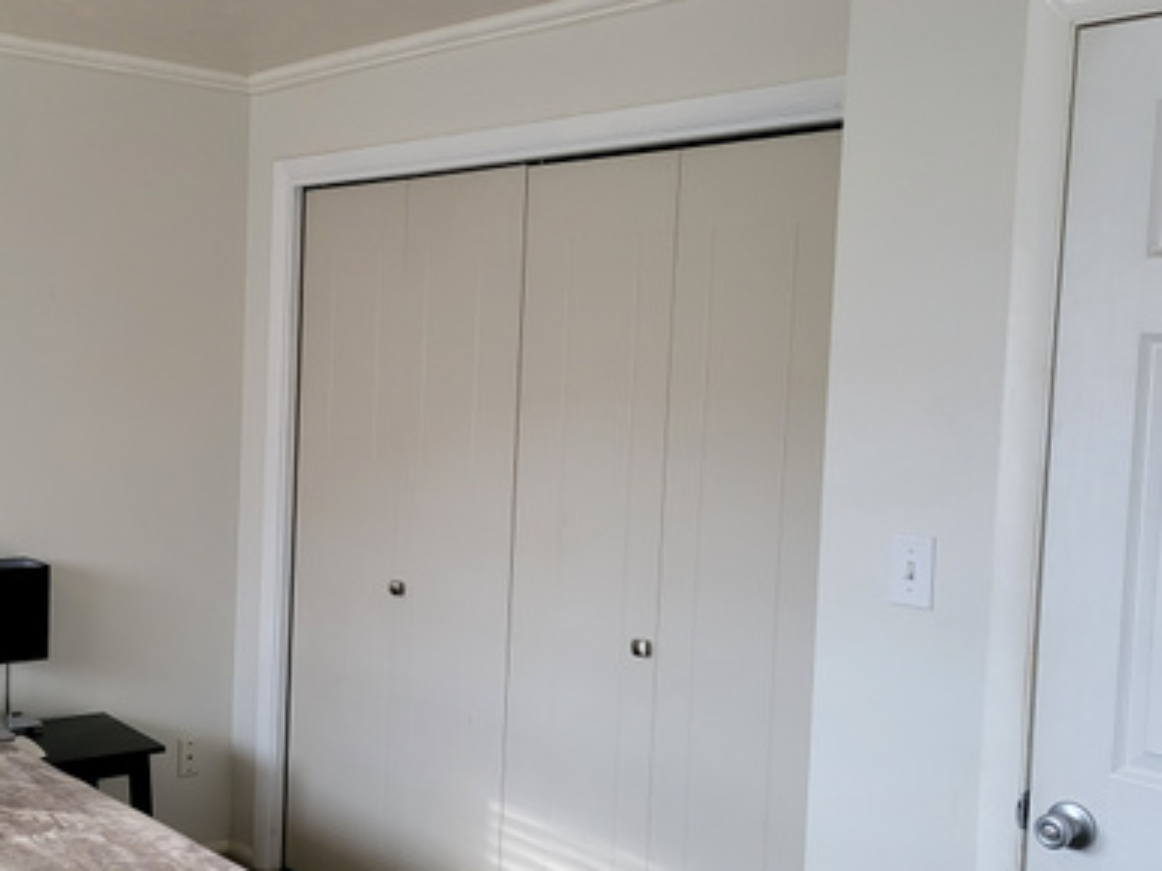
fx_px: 1443
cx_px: 345
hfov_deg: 43.0
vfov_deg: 33.6
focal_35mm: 43
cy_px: 436
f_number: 1.8
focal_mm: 5.4
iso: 250
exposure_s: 1/40
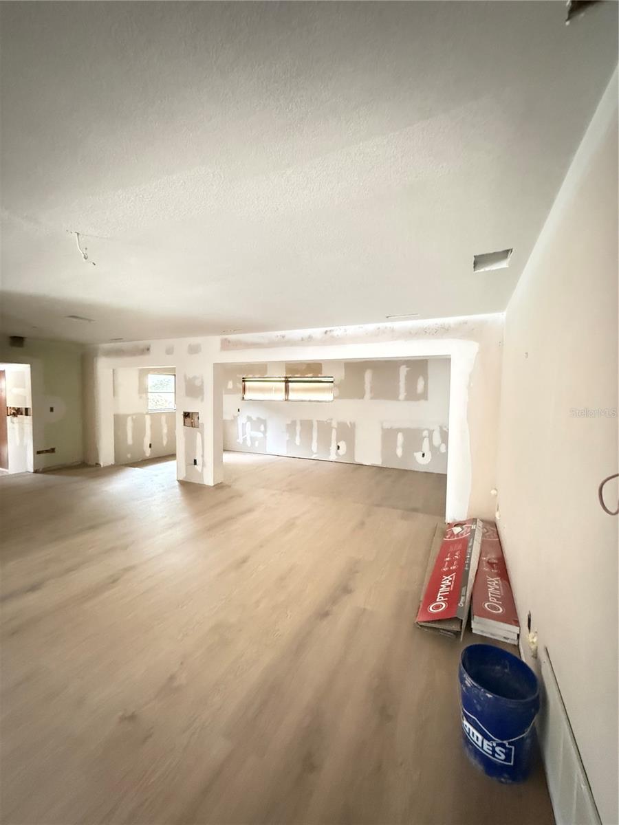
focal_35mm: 14
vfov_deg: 102.1
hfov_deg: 85.7
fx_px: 334
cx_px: 310
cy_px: 412
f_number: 2.2
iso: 3200
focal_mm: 2.22
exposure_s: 1/19
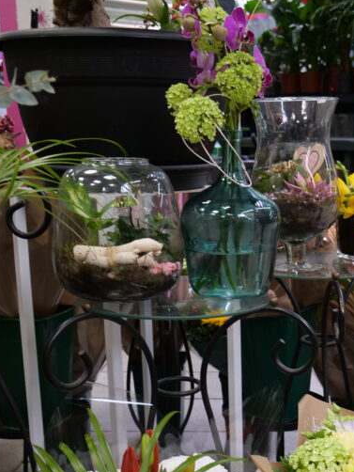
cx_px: 307
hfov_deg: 26.8
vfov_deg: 35.8
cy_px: 312
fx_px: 722
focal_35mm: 53
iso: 500
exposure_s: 1/60
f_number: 2.9
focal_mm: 13
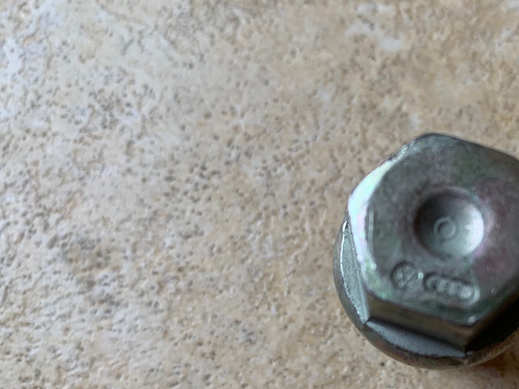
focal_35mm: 46
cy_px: 265
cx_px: 398
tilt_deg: -74.9
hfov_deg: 39.9
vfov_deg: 31.2
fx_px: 690
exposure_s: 1/50
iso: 50
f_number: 1.8
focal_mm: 4.25
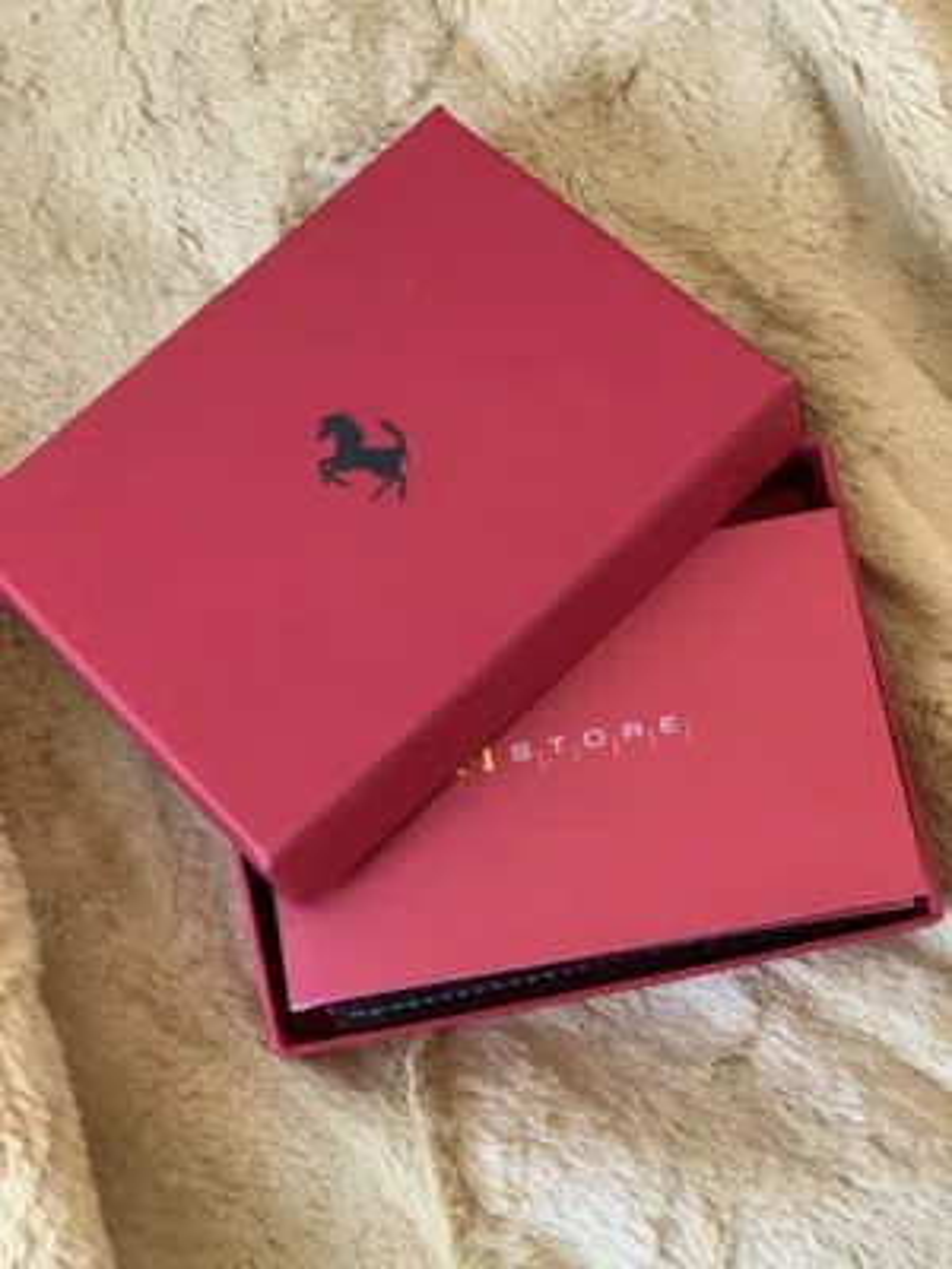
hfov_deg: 28.0
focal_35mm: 52
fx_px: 1907
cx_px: 476
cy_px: 634
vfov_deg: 36.8
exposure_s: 1/40
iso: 500
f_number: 2.4
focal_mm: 6
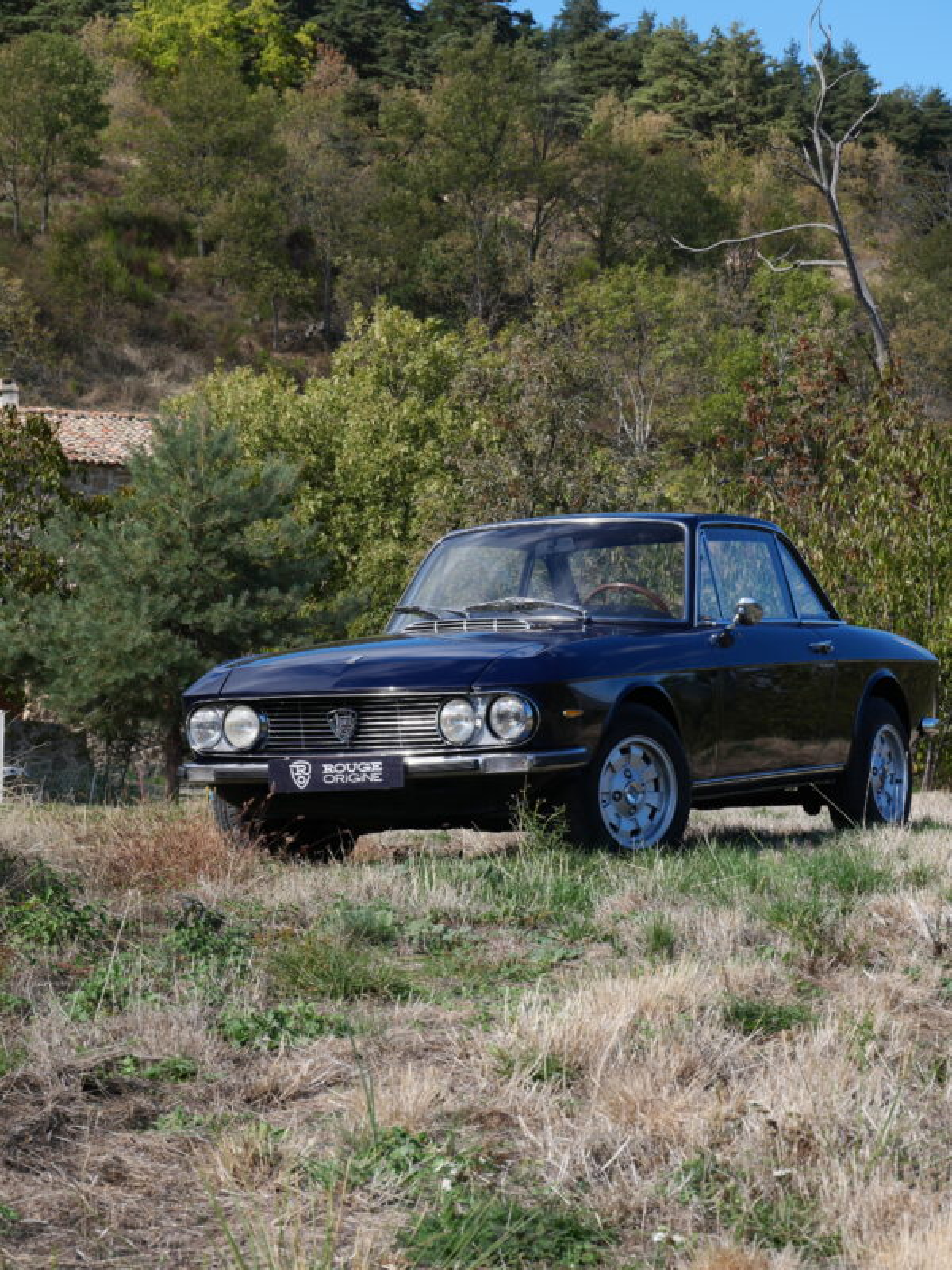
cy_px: 635
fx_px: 3594
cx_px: 476
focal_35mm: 98
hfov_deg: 15.1
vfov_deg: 20.0
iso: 200
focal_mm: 49
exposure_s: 1/400
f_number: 8
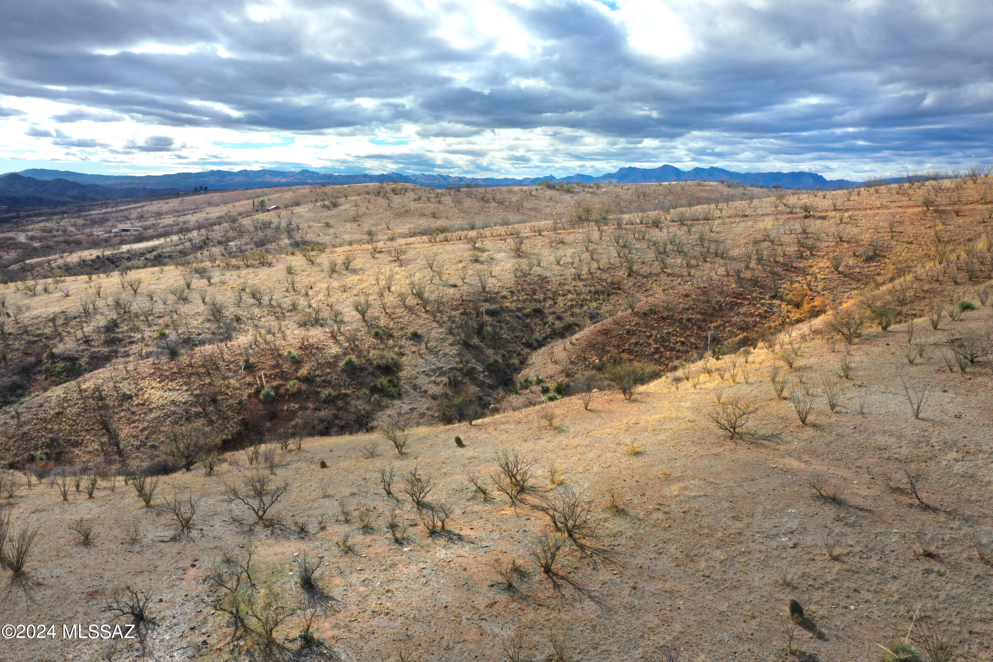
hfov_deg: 65.5
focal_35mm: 28
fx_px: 772
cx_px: 496
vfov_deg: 46.4
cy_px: 331
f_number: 11
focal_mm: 10.26
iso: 100
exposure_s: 1/160
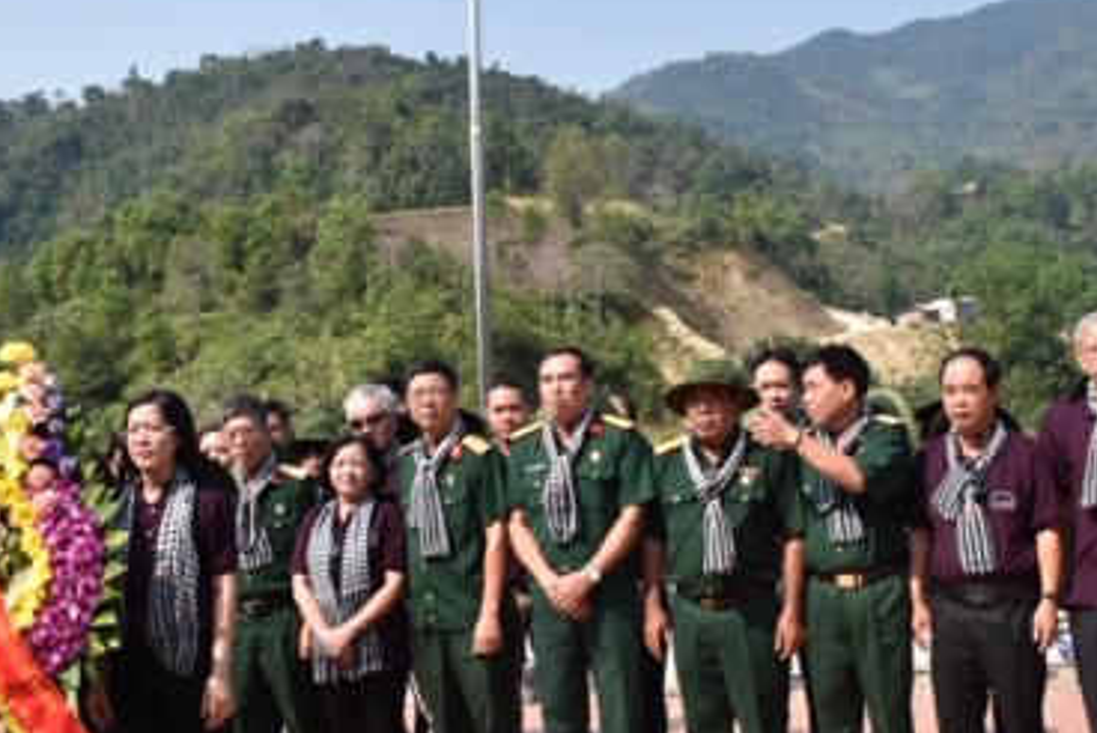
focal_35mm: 47
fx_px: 1433
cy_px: 235
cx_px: 557
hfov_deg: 41.9
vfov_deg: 28.5
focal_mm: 18
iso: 250
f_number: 8
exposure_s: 1/500
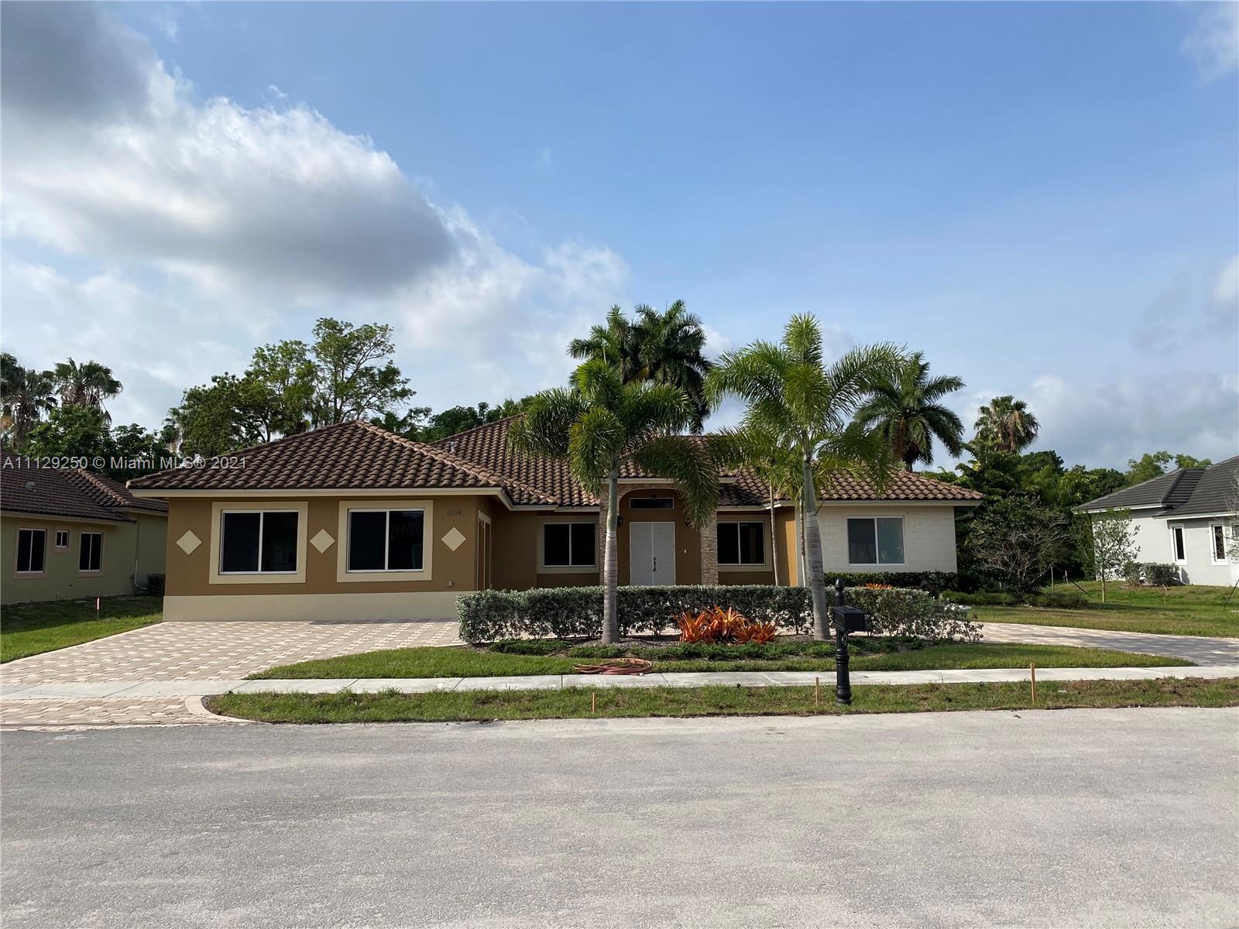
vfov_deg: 53.1
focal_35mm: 26
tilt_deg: +5.8
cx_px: 620
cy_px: 464
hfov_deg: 67.3
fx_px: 931
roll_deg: +1.2
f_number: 1.8
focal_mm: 4.25
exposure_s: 1/3984
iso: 32
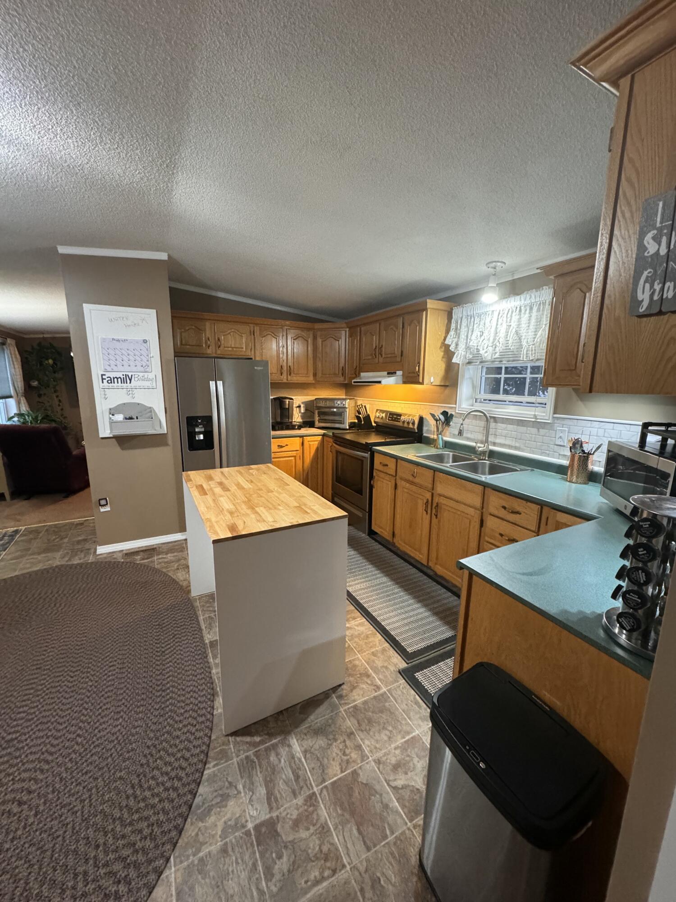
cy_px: 451
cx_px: 338
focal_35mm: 14
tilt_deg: -11.1
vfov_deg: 102.1
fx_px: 365
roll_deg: +0.0
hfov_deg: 85.7
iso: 1000
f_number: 2.2
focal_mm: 2.22
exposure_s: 1/60
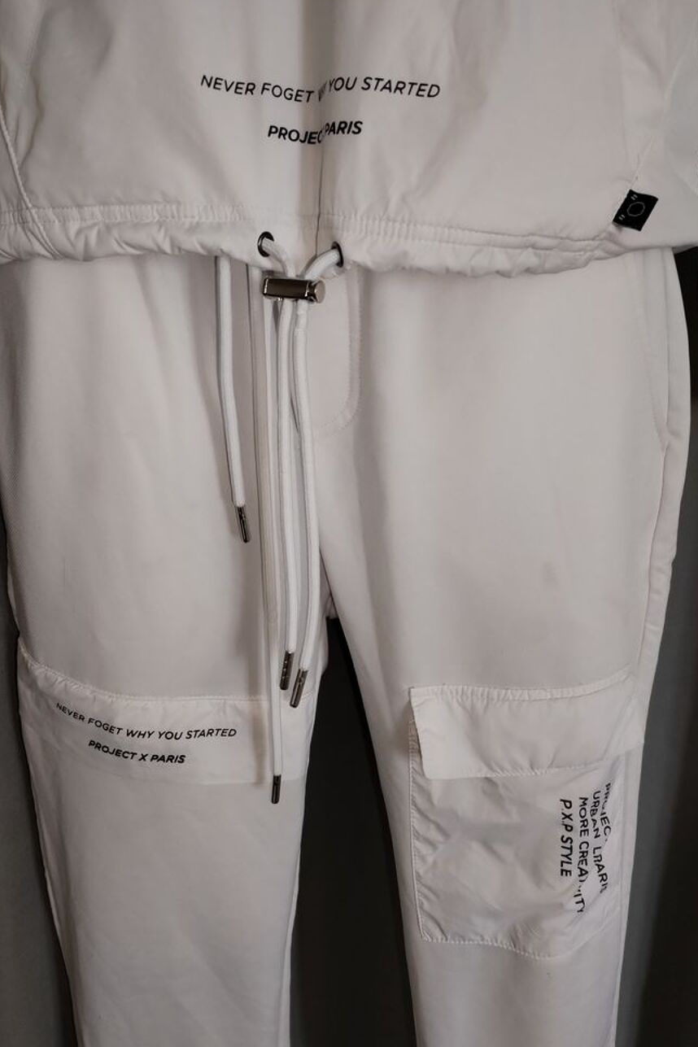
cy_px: 522
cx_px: 355
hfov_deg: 46.4
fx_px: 814
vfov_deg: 65.5
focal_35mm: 28
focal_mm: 4.75
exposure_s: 1/33.3
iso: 516
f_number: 1.8
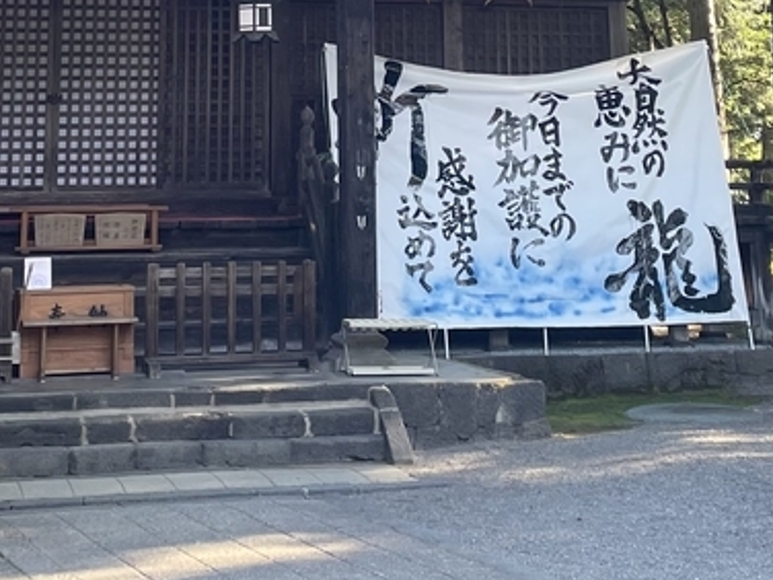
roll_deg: +0.2
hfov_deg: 23.5
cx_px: 347
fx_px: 1853
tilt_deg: +12.1
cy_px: -179
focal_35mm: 83
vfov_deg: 16.7
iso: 40
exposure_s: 1/121
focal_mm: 4.2
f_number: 1.6
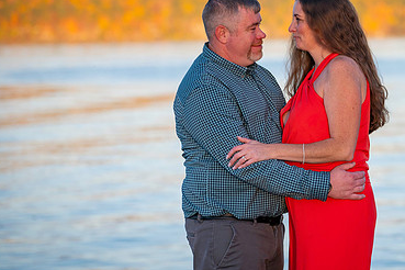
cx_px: 311
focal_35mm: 157
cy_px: 100
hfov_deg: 13.0
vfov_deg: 8.7
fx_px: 1766
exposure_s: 1/6400
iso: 640
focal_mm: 100
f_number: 2.8
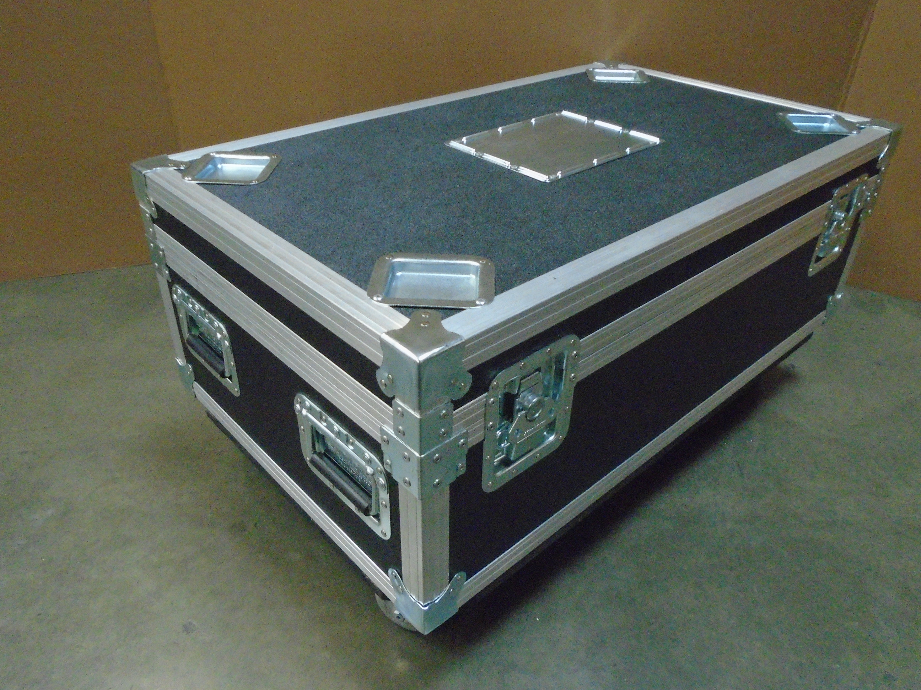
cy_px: 345
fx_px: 692
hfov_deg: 67.3
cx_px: 460
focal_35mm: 26
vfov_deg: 53.1
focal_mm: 4.6
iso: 800
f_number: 3.2
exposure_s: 1/40
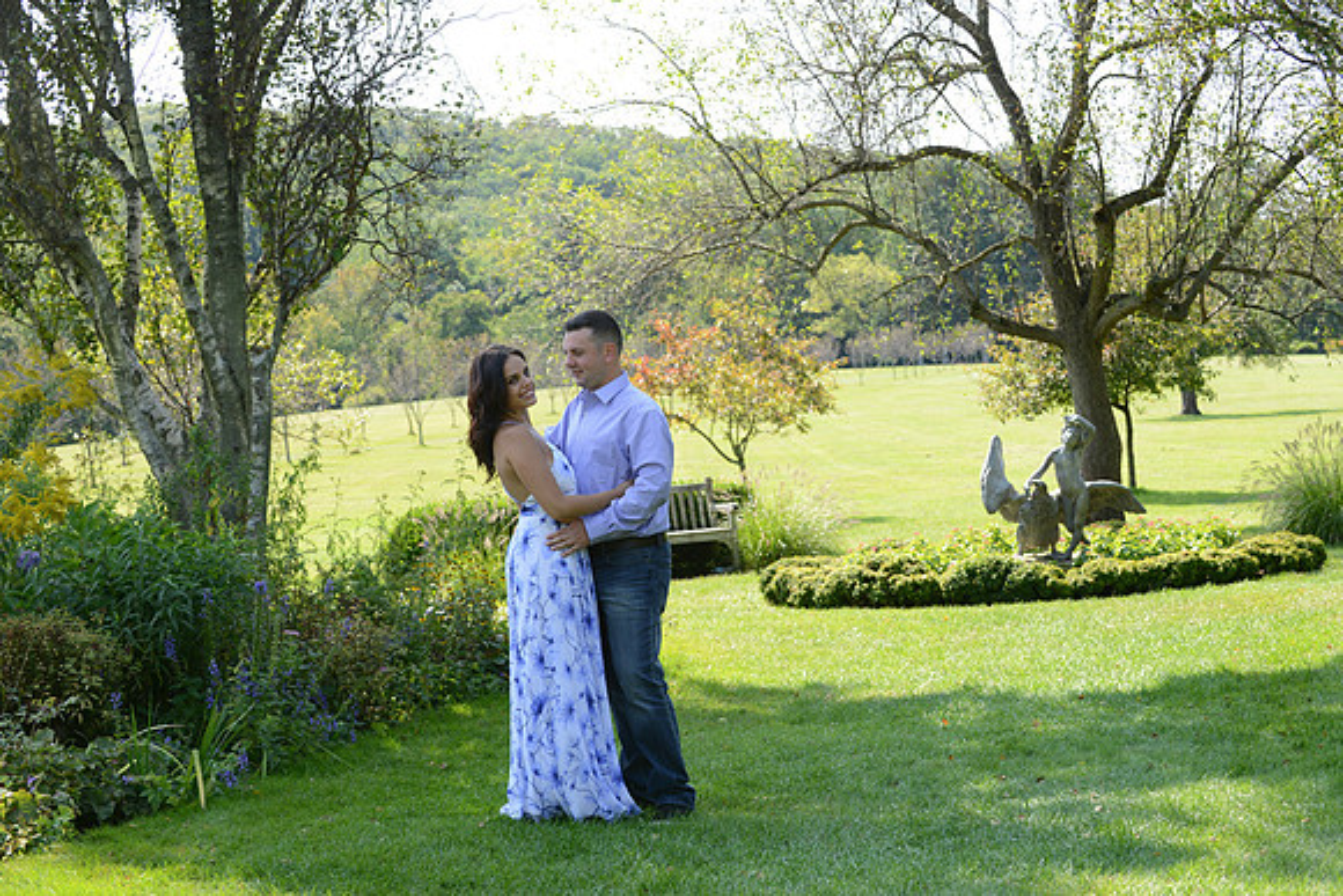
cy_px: 448
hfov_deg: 28.8
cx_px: 672
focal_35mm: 70
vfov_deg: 19.5
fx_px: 2612
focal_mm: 70
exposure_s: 1/250
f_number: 8
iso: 320
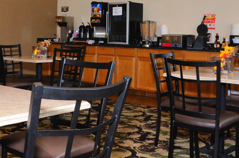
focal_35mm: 51
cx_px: 71
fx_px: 338
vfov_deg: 26.1
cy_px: 40
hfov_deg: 38.3
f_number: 10
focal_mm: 18
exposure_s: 1/200
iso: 3200
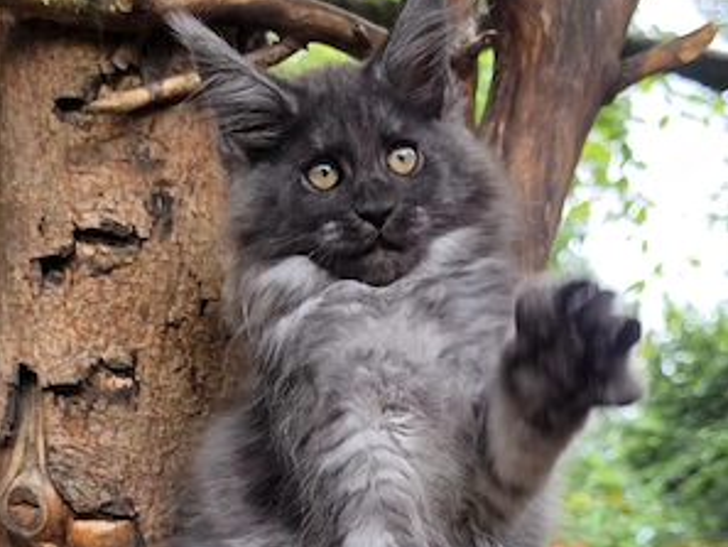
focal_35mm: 31
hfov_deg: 58.3
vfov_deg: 44.6
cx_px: 363
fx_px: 652
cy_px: 378
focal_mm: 6.5
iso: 20
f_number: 1.4
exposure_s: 1/182
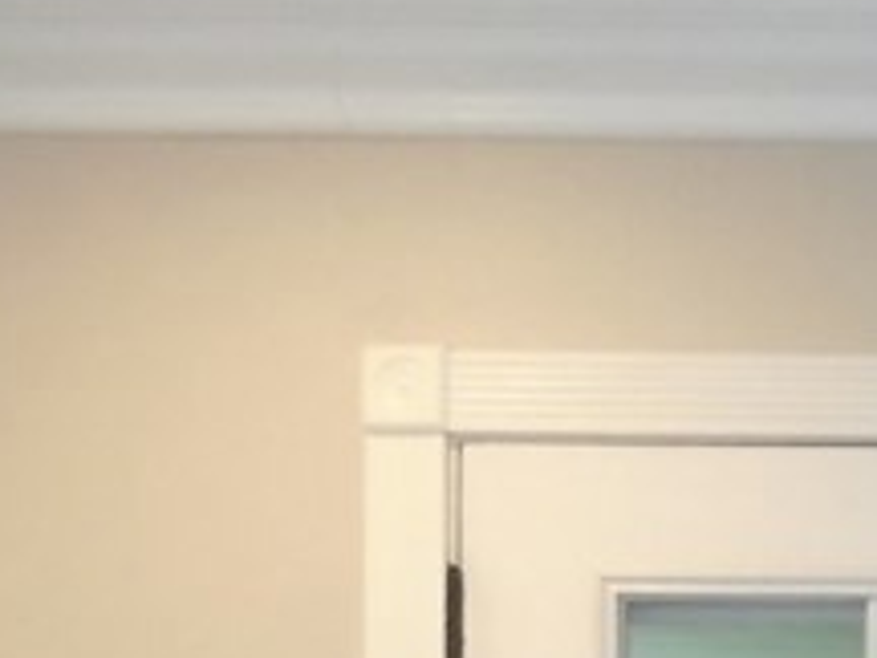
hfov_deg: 14.9
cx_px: 1316
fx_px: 3116
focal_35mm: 123
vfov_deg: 11.2
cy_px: 1170
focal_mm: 4.6
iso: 400
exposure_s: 1/30
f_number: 3.2
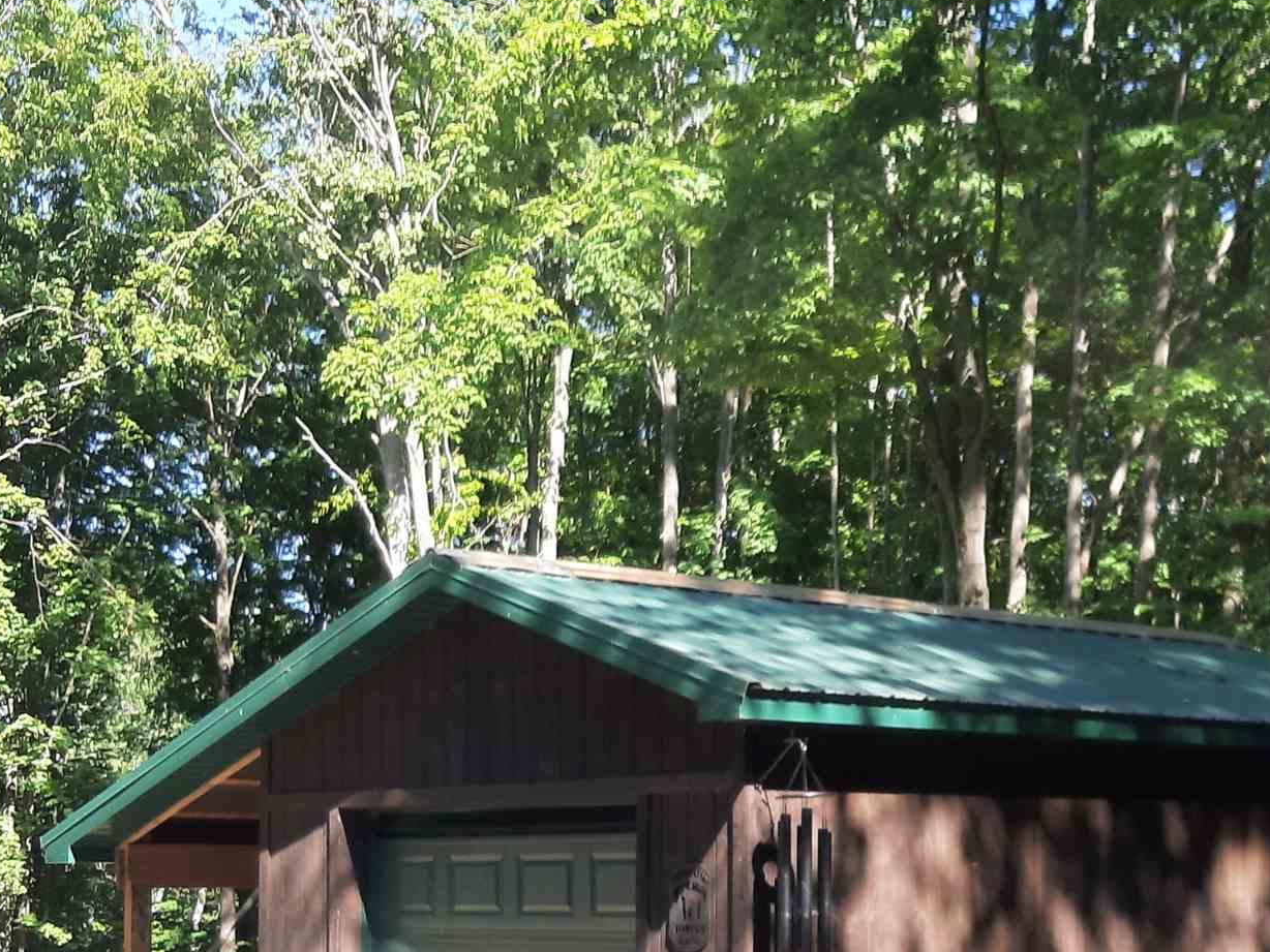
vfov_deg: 22.1
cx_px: 967
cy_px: 825
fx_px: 2385
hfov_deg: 29.3
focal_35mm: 65
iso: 40
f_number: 1.7
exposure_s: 1/287
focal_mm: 3.93
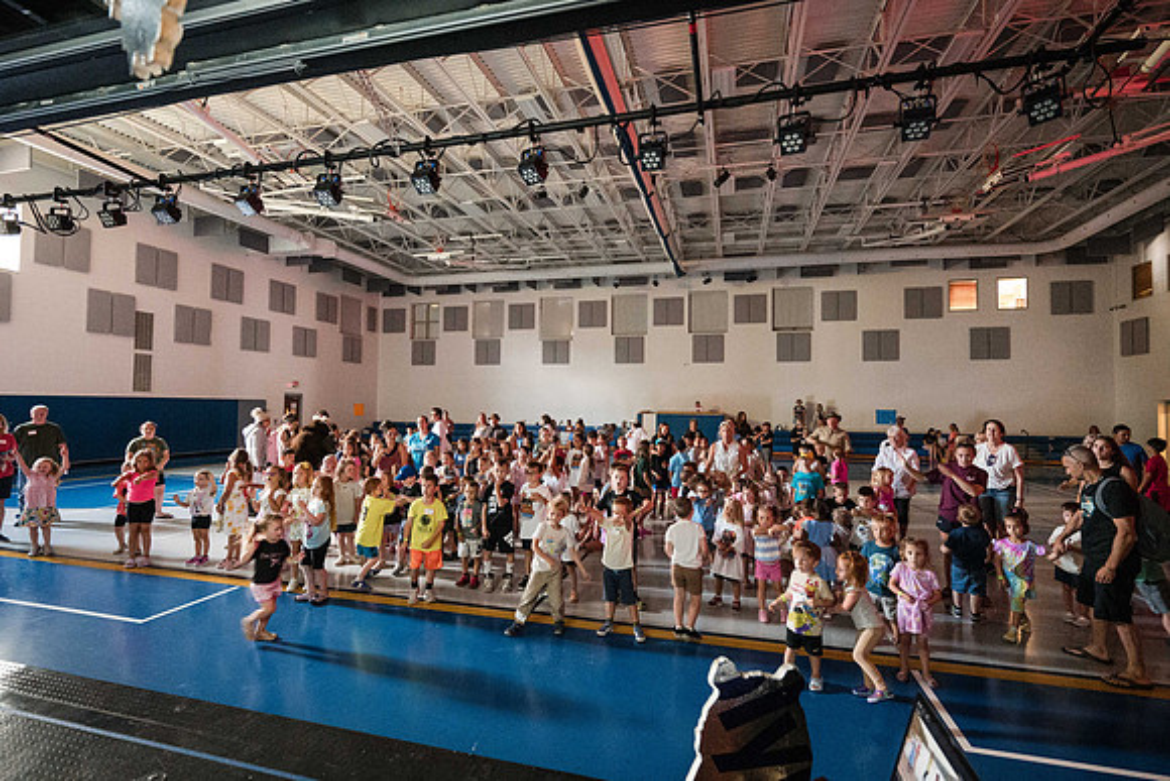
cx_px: 583
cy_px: 386
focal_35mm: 17
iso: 18000
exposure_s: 1/60
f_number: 4
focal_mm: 15.5
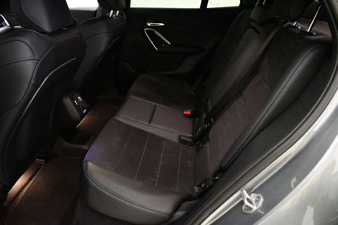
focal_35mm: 27
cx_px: 169
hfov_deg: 67.4
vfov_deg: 47.9
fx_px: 253
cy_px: 112
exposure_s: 1/60
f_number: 3.5
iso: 12800
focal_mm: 18
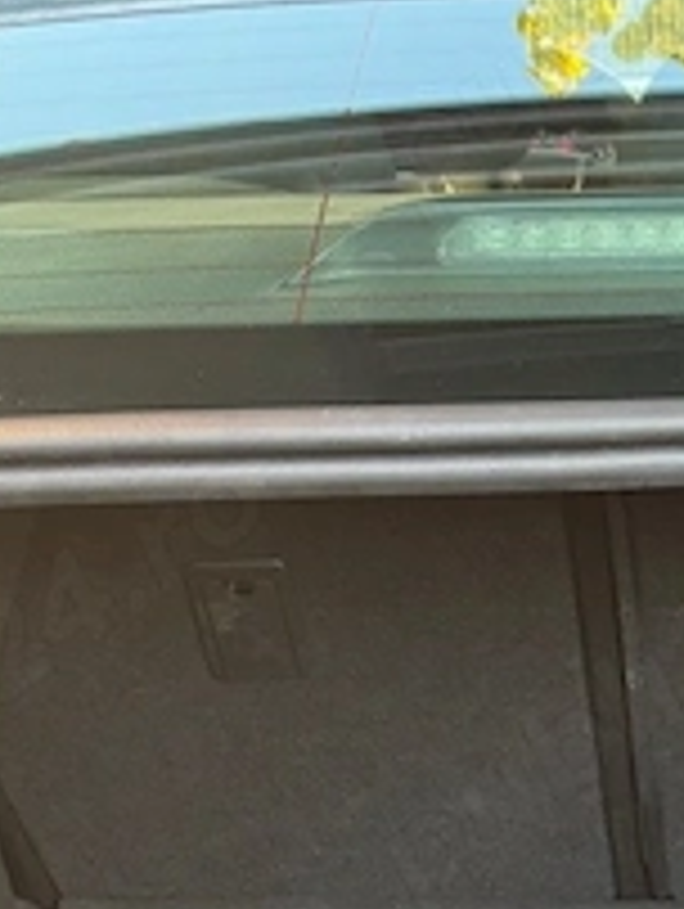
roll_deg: +1.4
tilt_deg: -18.9
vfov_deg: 20.3
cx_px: 850
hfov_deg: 15.0
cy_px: 788
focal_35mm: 95
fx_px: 2498
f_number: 1.78
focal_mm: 6.76
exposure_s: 1/50
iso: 200
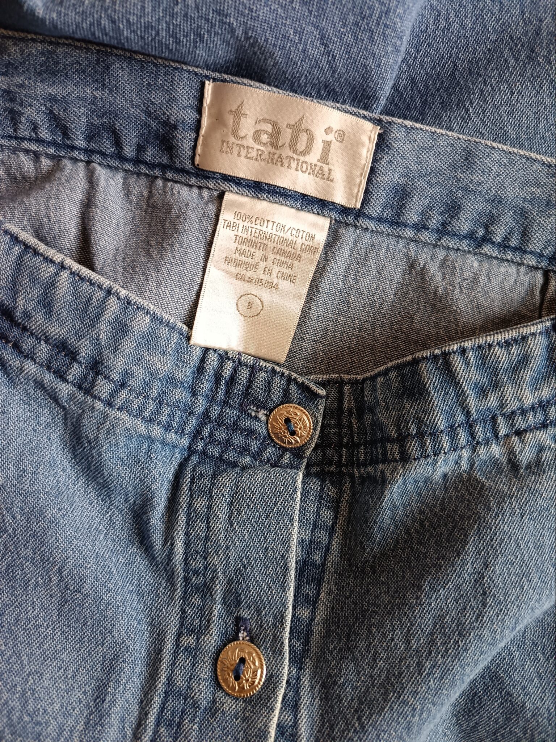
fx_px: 514
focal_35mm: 24
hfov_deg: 56.8
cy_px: 371
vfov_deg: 71.6
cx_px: 278
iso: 2796
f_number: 1.75
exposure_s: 1/120
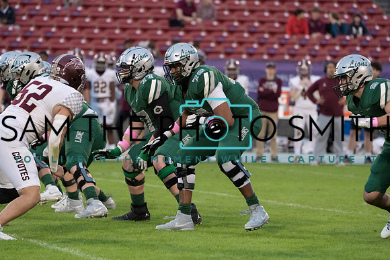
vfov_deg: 4.6
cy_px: 130
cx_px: 195
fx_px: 3218
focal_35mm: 297
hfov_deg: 6.9
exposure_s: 1/1250
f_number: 5.6
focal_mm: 297
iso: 6400
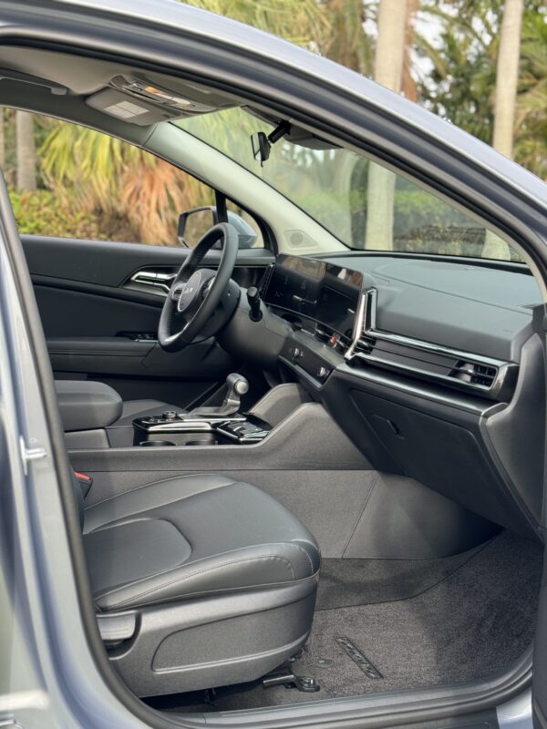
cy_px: 364
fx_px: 1011
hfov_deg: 30.3
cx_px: 274
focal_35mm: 48
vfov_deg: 39.7
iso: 64
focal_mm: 6.86
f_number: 1.78
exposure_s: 1/297
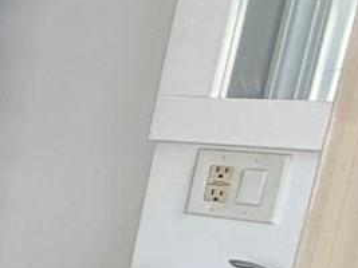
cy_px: 241
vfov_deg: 17.3
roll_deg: -1.5
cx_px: -654
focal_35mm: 84
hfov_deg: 12.4
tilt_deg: -10.2
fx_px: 868
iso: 125
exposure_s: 1/121
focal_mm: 2.22
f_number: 2.2
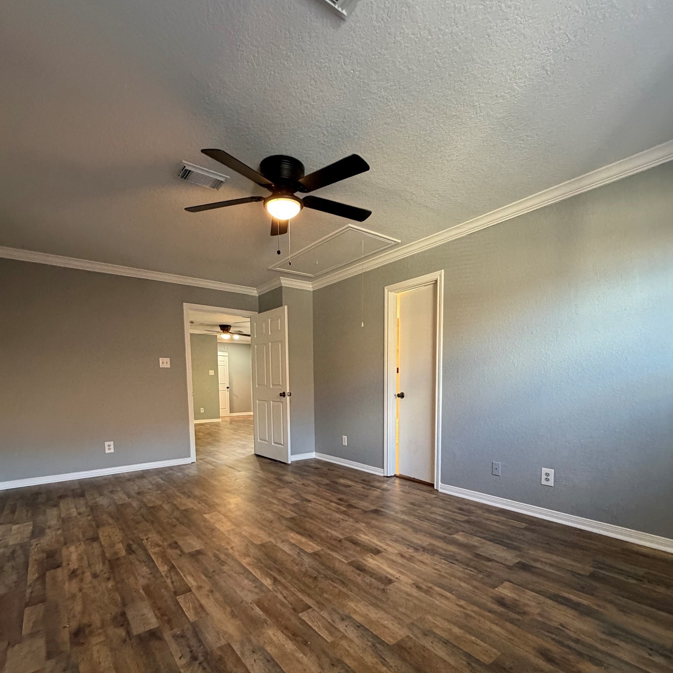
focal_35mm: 17
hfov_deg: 84.0
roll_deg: +0.3
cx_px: 330
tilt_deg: -6.0
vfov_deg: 82.4
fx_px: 374
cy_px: 421
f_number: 2.2
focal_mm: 2.22
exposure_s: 1/60
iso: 640
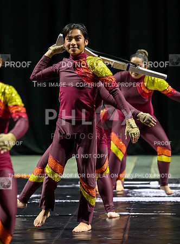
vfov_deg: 9.8
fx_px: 1421
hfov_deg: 7.2
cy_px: 118
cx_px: 63
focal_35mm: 203
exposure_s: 1/1000
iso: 5000
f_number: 2.8
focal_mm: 125
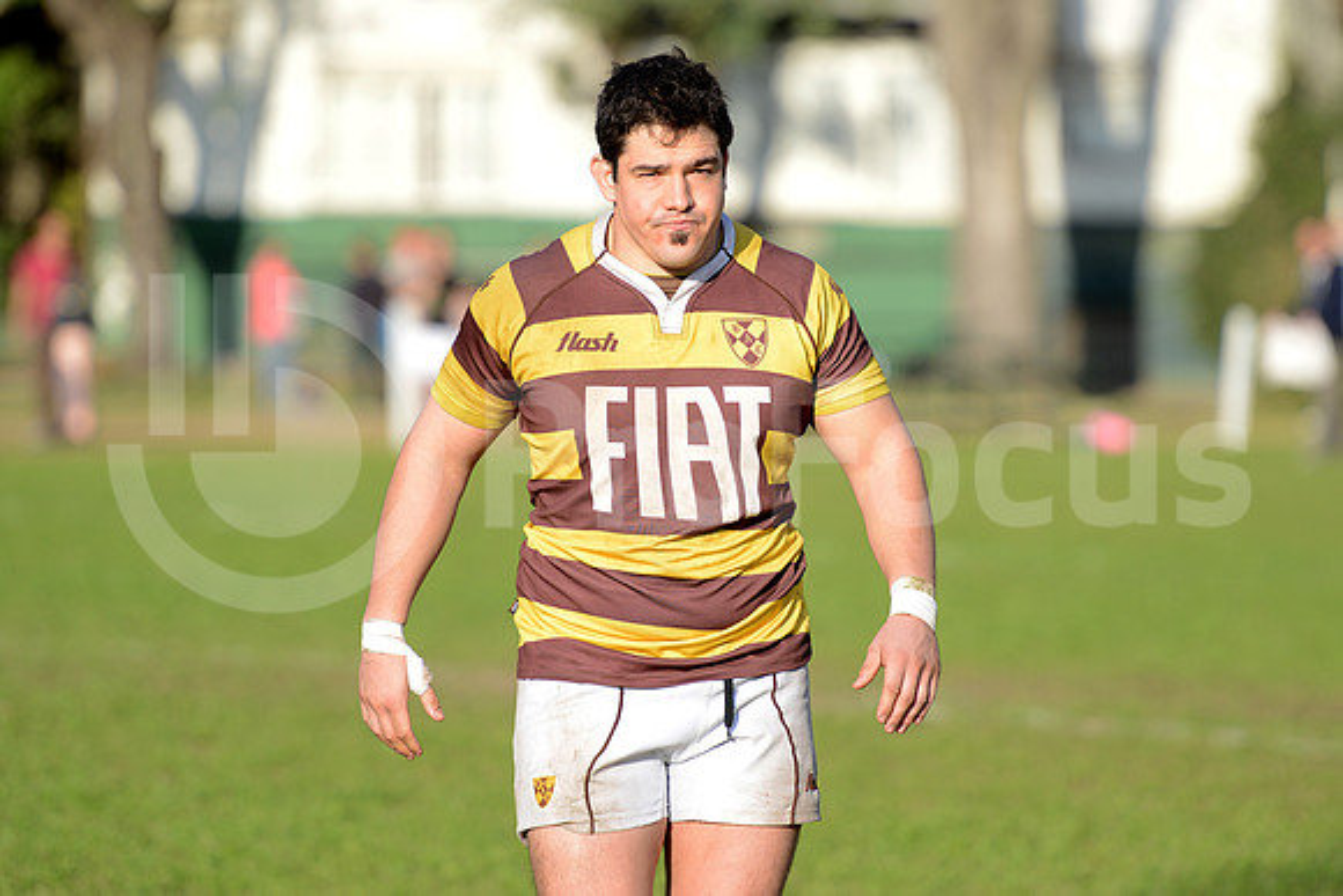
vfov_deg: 5.3
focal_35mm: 260
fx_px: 9701
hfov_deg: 7.9
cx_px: 672
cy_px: 448
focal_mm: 260
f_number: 4
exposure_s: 1/1000
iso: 320
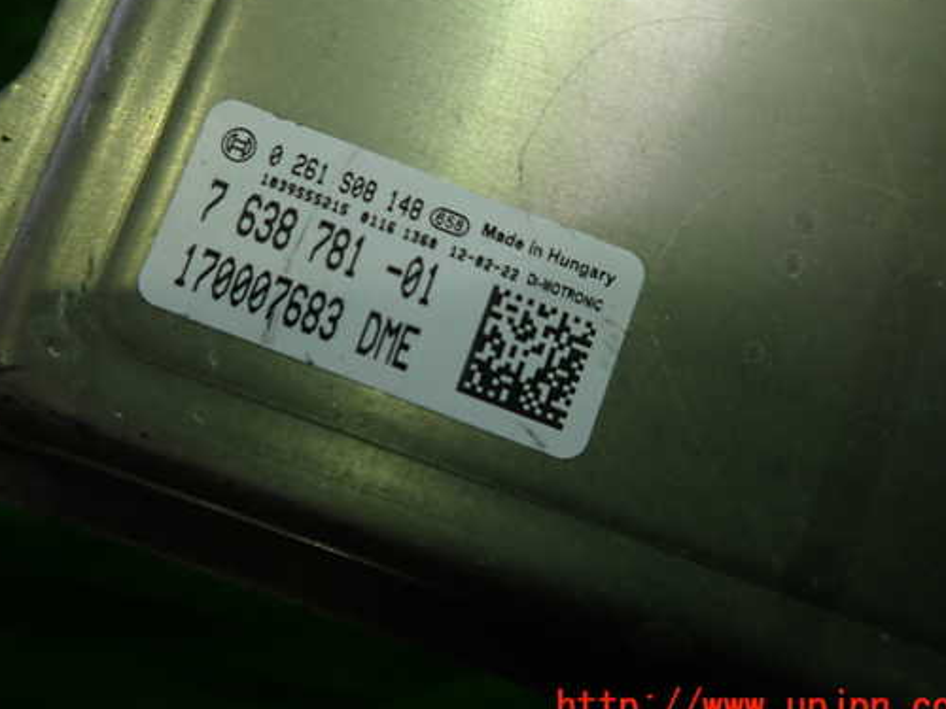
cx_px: 416
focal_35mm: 30
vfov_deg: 46.7
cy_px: 306
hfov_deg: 59.8
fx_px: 820
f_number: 2
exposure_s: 1/80
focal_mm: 4.5
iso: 100
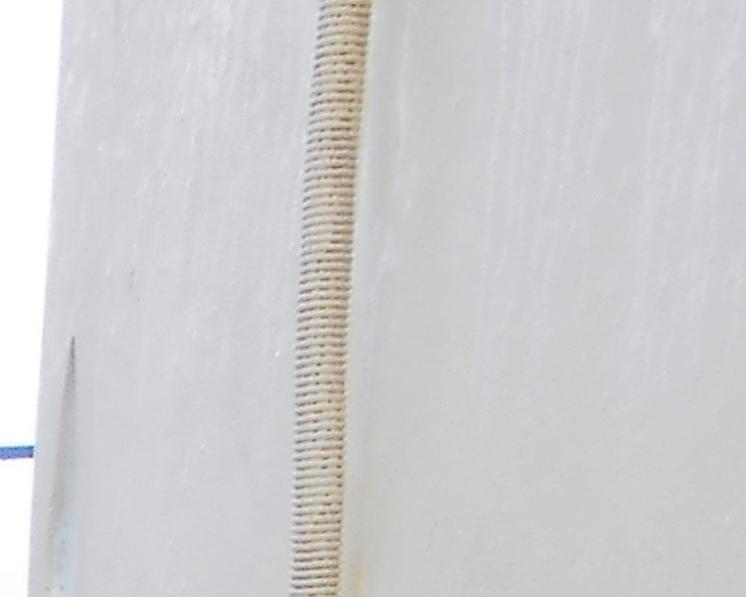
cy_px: 1710
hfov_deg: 9.4
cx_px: -1260
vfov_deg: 7.8
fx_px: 3842
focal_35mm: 174
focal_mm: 4.6
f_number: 3.2
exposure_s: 1/200
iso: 80
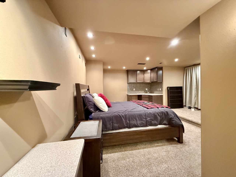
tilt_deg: +0.0
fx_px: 95
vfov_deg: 85.7
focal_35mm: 14
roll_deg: +0.8
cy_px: 88
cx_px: 118
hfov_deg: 102.1
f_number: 2.2
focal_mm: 2.22
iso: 1000
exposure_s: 1/40
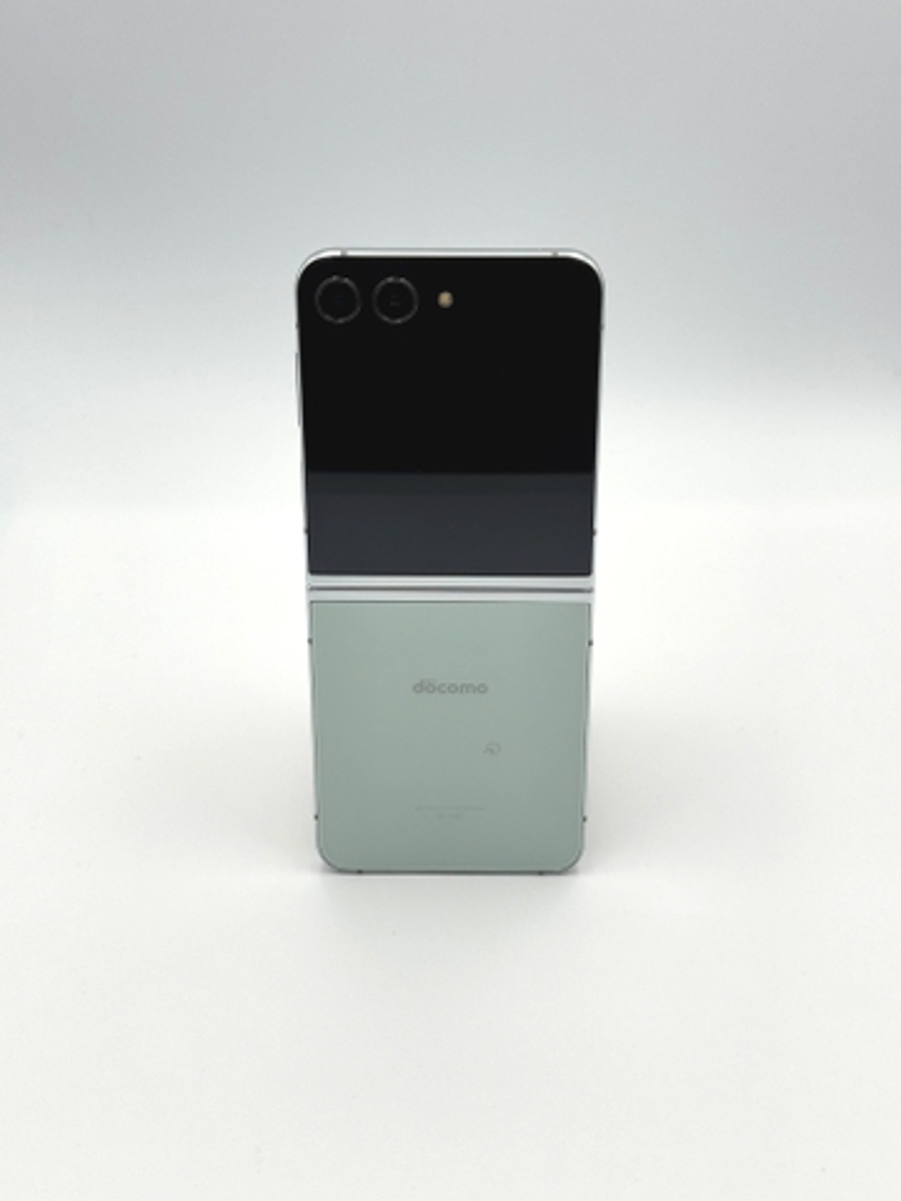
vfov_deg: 39.7
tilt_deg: -24.2
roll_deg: +0.1
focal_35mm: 48
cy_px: 600
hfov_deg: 30.3
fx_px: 1666
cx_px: 450
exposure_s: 1/368
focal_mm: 6.76
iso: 64
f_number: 1.78
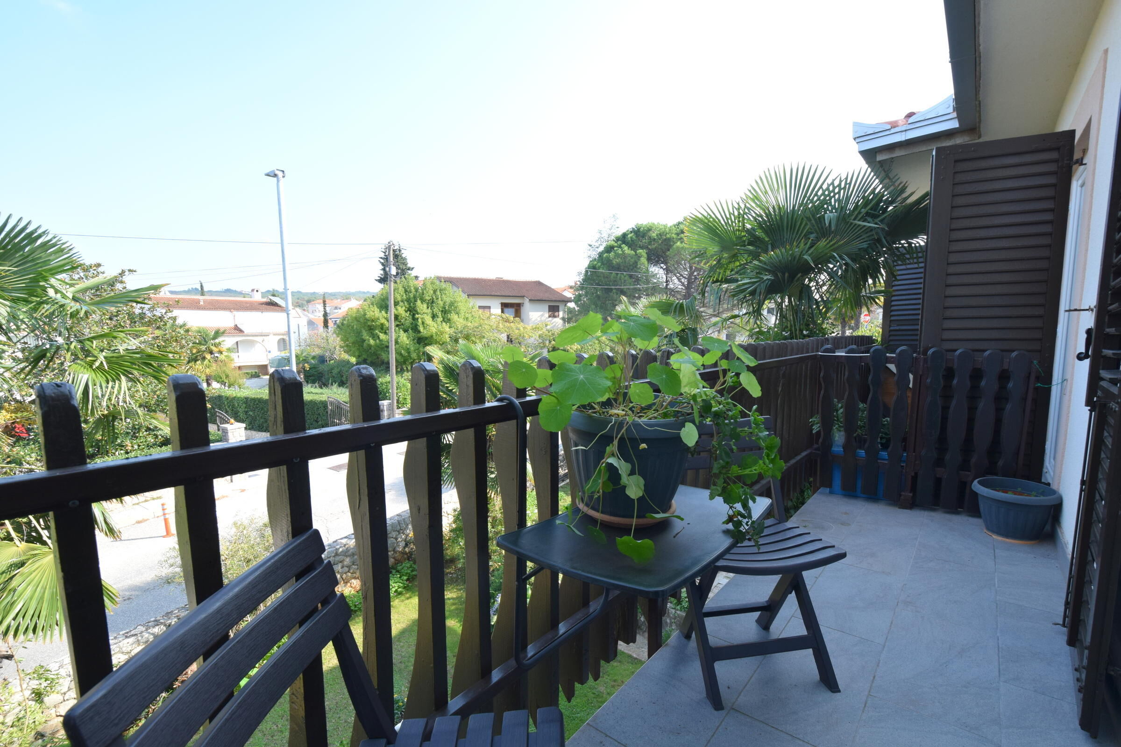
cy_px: 374
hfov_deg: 100.4
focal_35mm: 15
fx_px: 467
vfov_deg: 77.3
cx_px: 560
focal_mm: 10
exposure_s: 1/250
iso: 400
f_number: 8
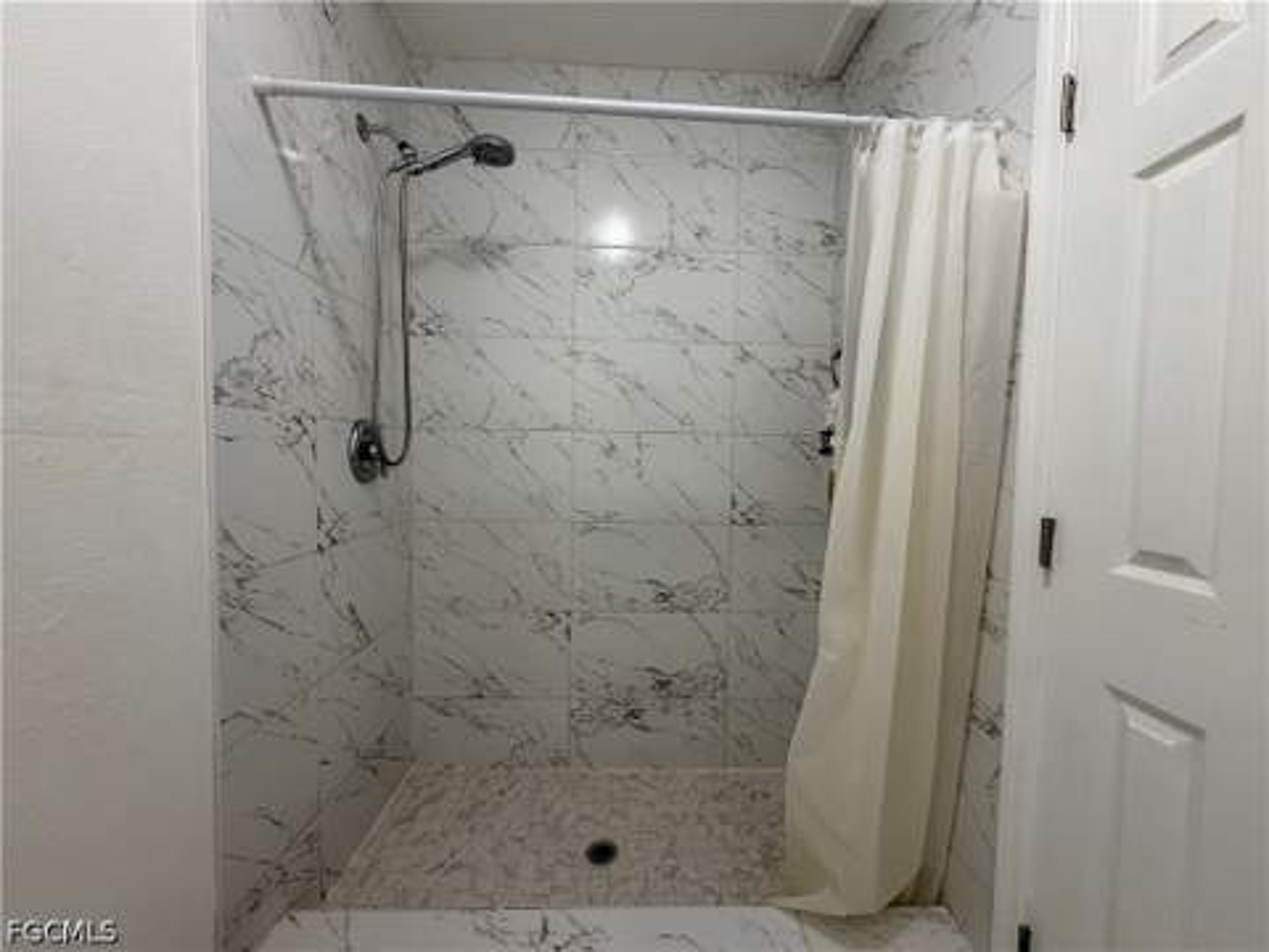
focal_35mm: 14
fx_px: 513
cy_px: 476
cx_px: 634
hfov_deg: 102.1
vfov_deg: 85.7
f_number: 2.2
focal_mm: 2.22
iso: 160
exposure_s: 1/60
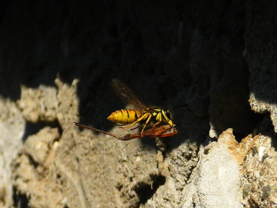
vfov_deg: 8.2
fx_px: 1449
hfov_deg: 10.9
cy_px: 106
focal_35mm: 181
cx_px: 143
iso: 200
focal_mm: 28.4
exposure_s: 1/1500
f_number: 5.3
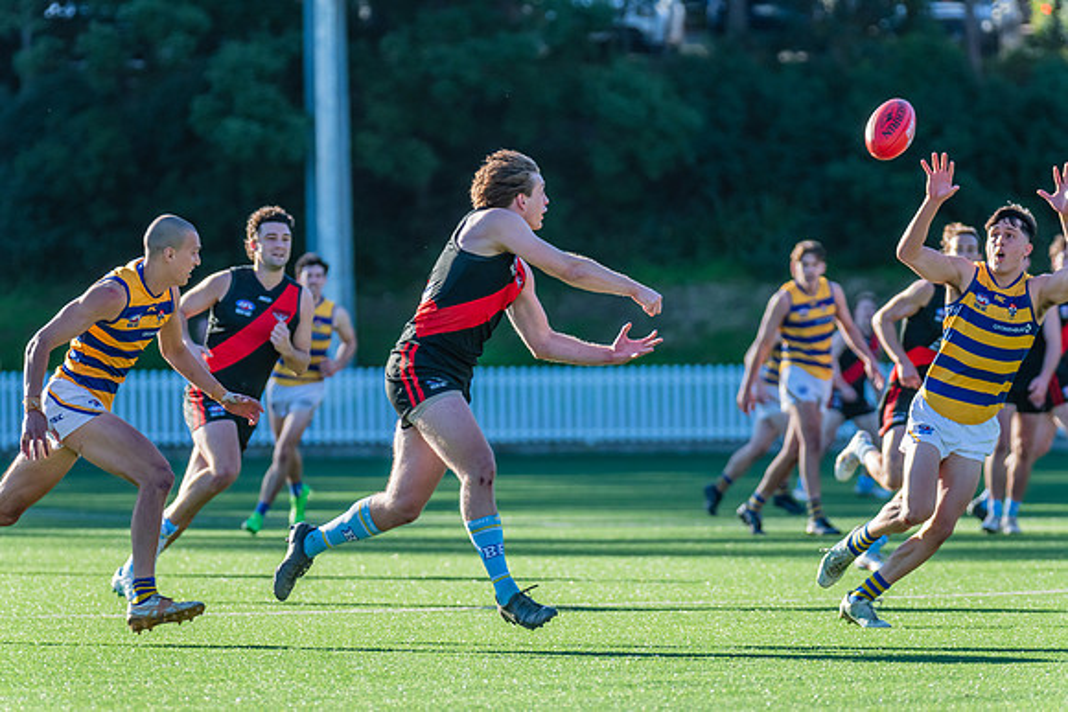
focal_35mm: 341
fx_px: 10107
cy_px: 356
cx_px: 534
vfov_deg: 4.0
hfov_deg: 6.0
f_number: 5.6
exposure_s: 1/1250
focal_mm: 340
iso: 1000
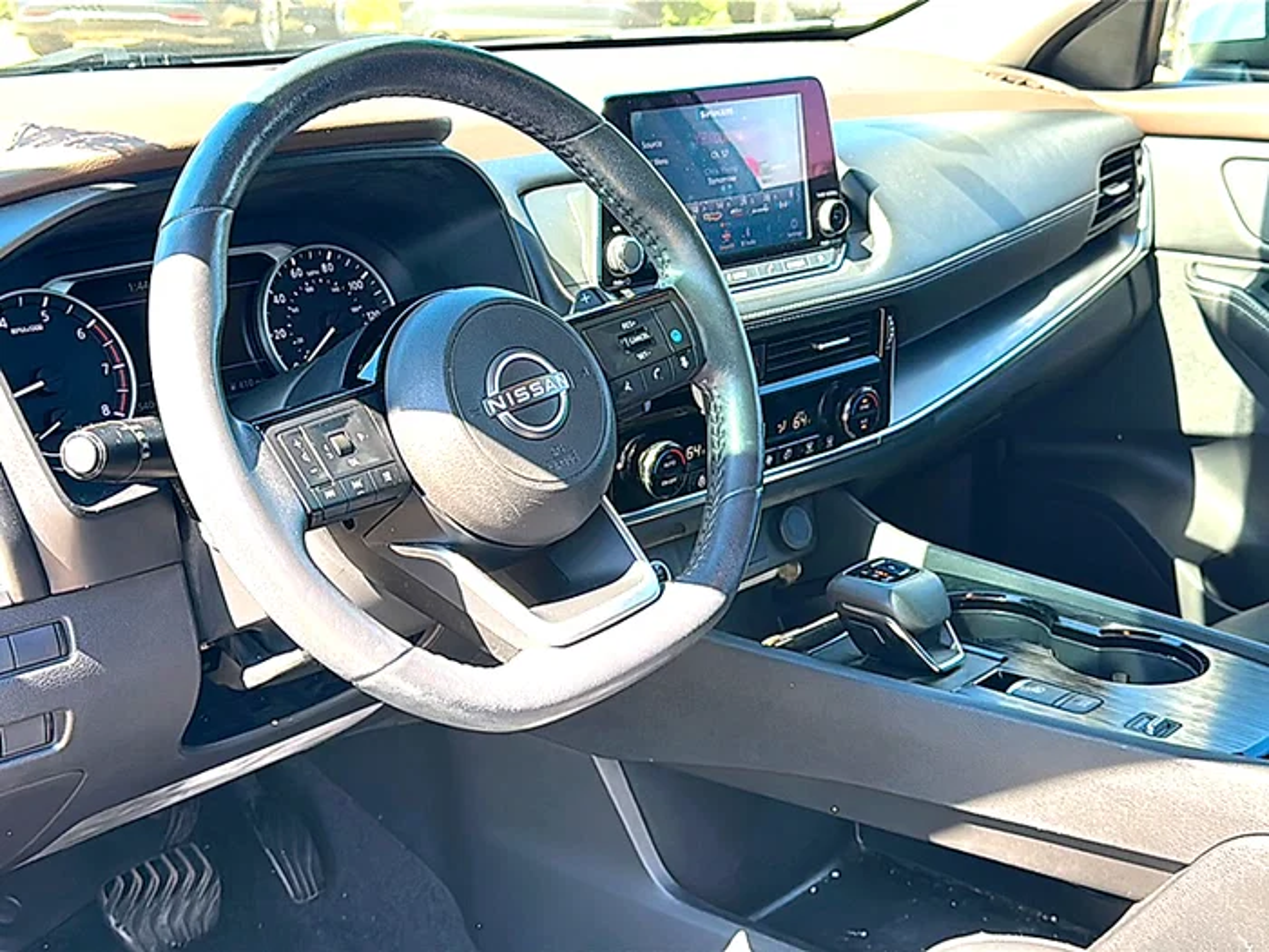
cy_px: 476
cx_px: 634
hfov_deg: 47.9
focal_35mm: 39
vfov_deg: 36.8
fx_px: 1430
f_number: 1.78
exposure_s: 1/261
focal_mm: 6.86
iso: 80
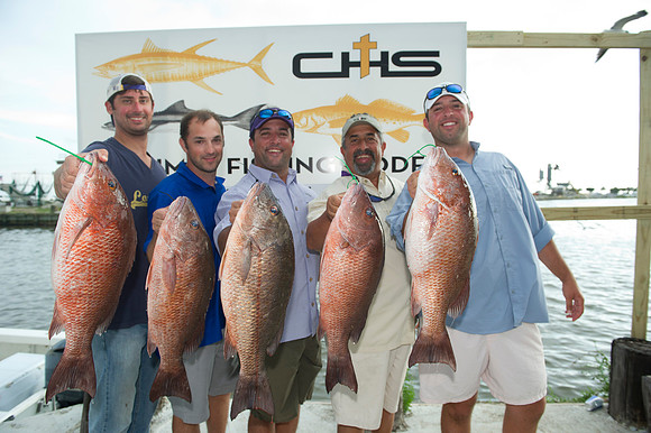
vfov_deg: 53.1
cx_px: 326
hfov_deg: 73.8
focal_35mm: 24
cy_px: 216
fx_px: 434
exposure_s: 1/250
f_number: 4.5
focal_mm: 24
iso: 400
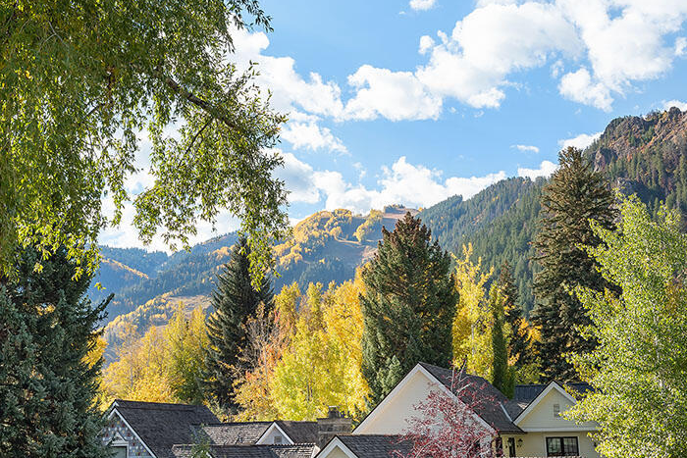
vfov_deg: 27.0
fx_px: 954
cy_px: 206
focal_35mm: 50
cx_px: 301
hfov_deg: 39.5
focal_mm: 35
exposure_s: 1/160
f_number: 7.1
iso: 250
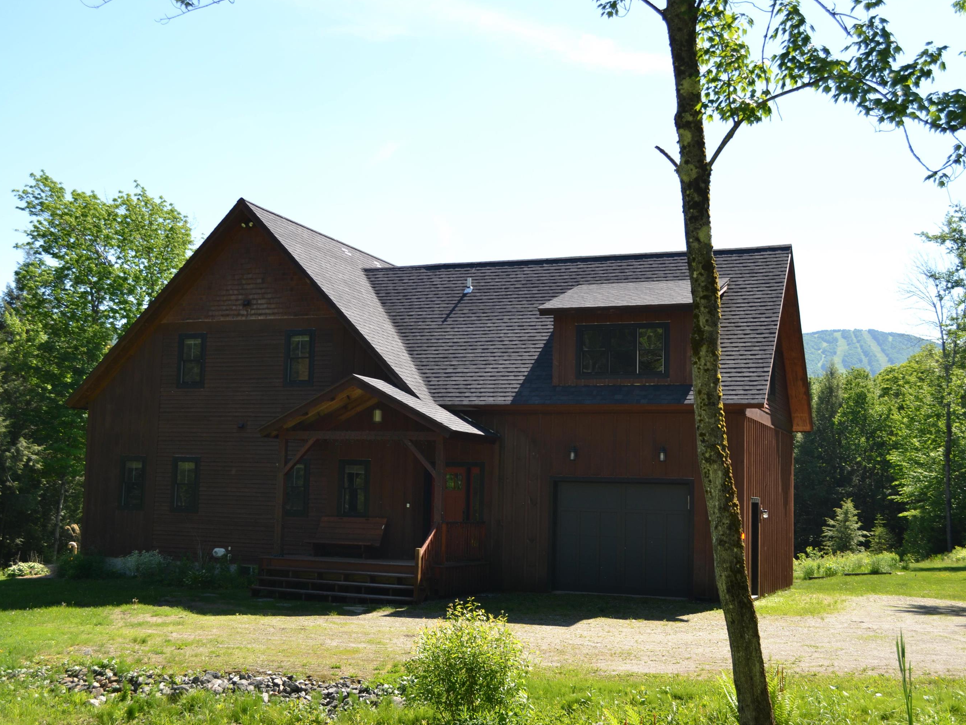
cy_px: 359
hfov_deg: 43.8
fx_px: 1200
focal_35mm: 43
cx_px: 435
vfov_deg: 33.6
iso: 100
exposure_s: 1/200
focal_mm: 26
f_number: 5.6
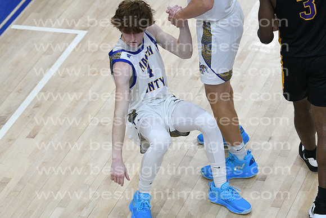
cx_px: 163
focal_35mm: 183
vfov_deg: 7.5
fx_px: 1657
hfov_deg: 11.2
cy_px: 109
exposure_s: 1/800
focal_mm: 122
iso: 7200
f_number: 4
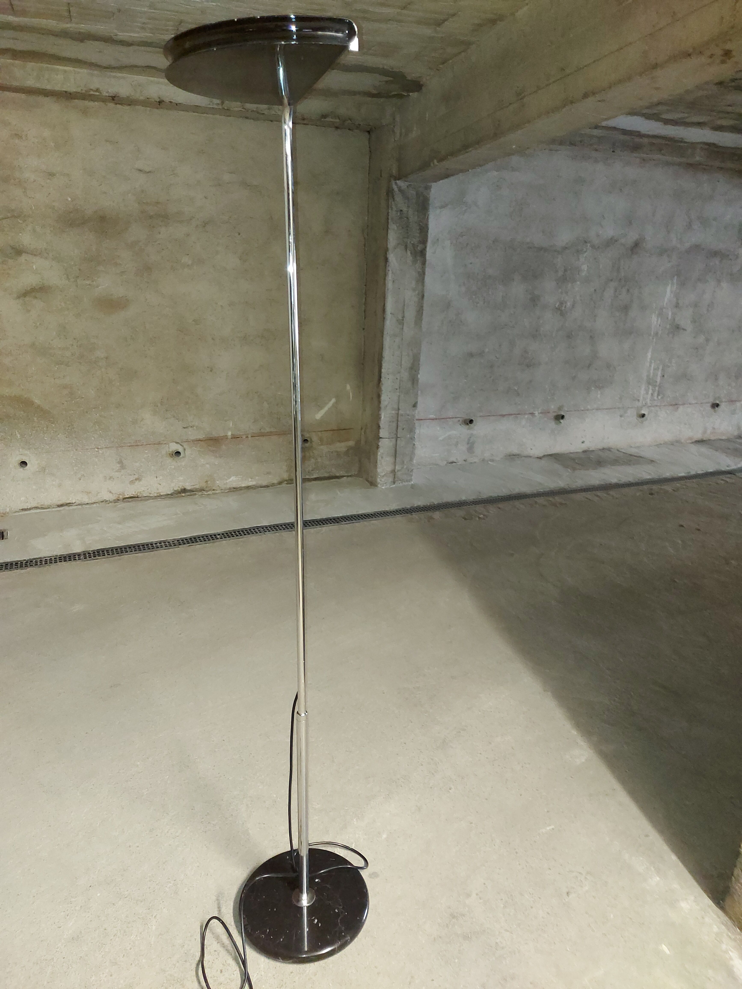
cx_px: 371
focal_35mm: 24
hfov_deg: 56.8
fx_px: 686
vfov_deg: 71.6
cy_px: 494
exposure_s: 1/33
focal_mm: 5.23
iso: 640
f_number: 1.8
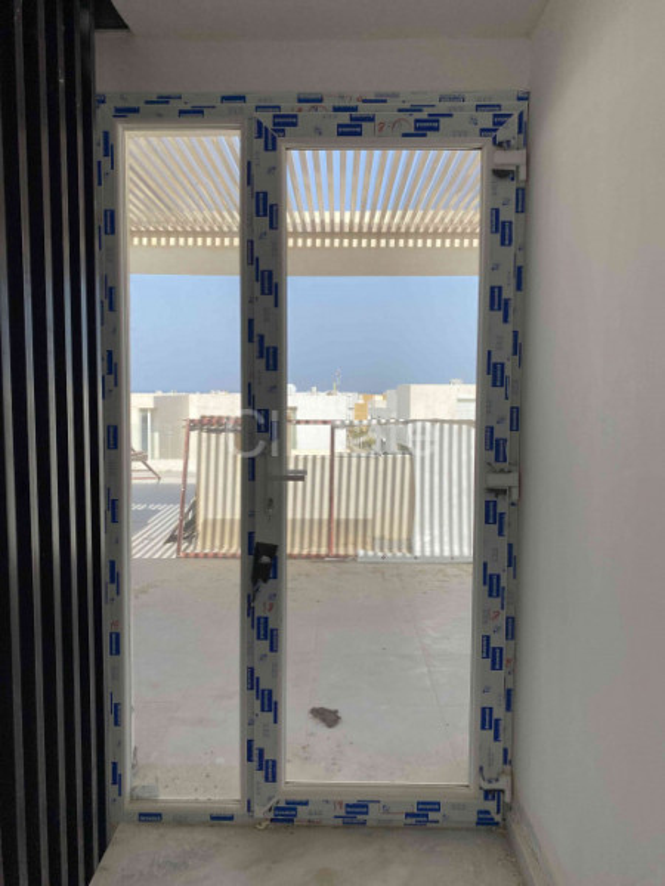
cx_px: 332
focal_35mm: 26
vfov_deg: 67.3
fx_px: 666
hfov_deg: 53.1
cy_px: 443
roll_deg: +0.2
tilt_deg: -3.1
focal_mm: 4.25
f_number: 1.8
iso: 32
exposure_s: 1/1838
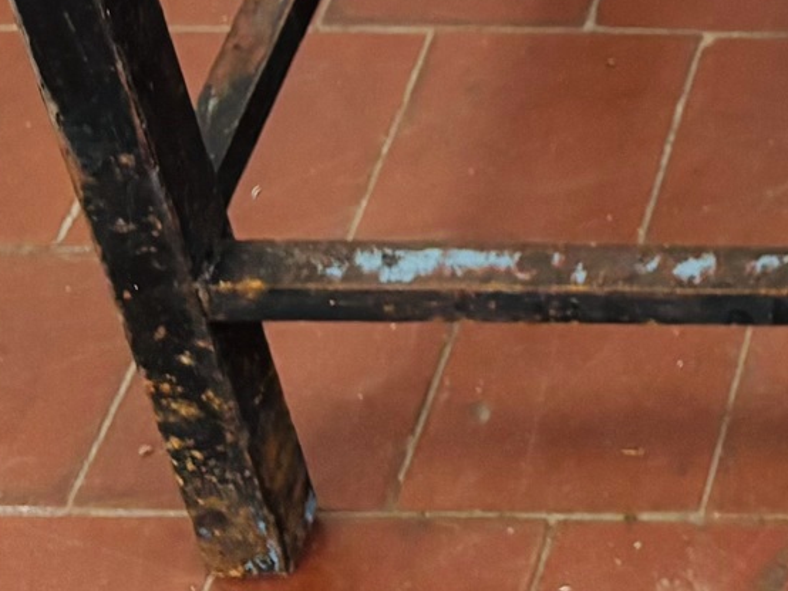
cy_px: -818
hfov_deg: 13.4
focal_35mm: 134
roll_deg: +1.3
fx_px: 3052
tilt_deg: -31.0
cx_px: 1373
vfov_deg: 9.8
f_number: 1.6
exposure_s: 1/100
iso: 125
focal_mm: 5.96
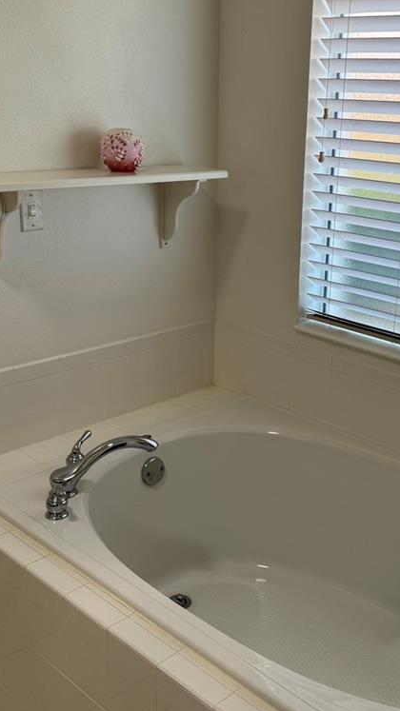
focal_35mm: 42
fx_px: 792
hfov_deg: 28.1
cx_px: 273
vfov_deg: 48.3
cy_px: 326
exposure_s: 1/150
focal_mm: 6.76
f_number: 1.78
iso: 64
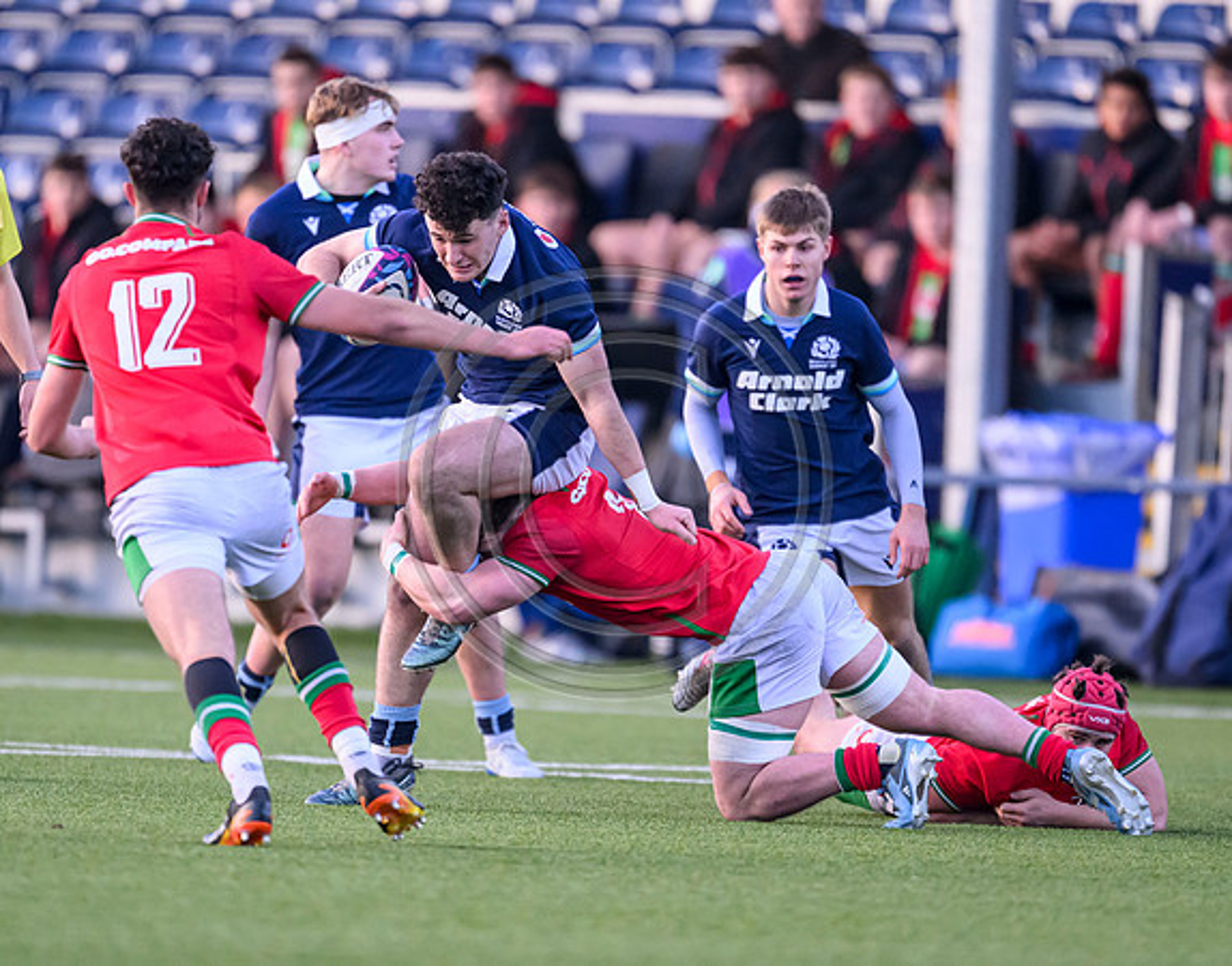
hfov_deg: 2.6
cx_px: 607
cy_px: 572
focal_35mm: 764
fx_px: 27656
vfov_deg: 2.0
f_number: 4
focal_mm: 560
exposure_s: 1/1250
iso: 4000
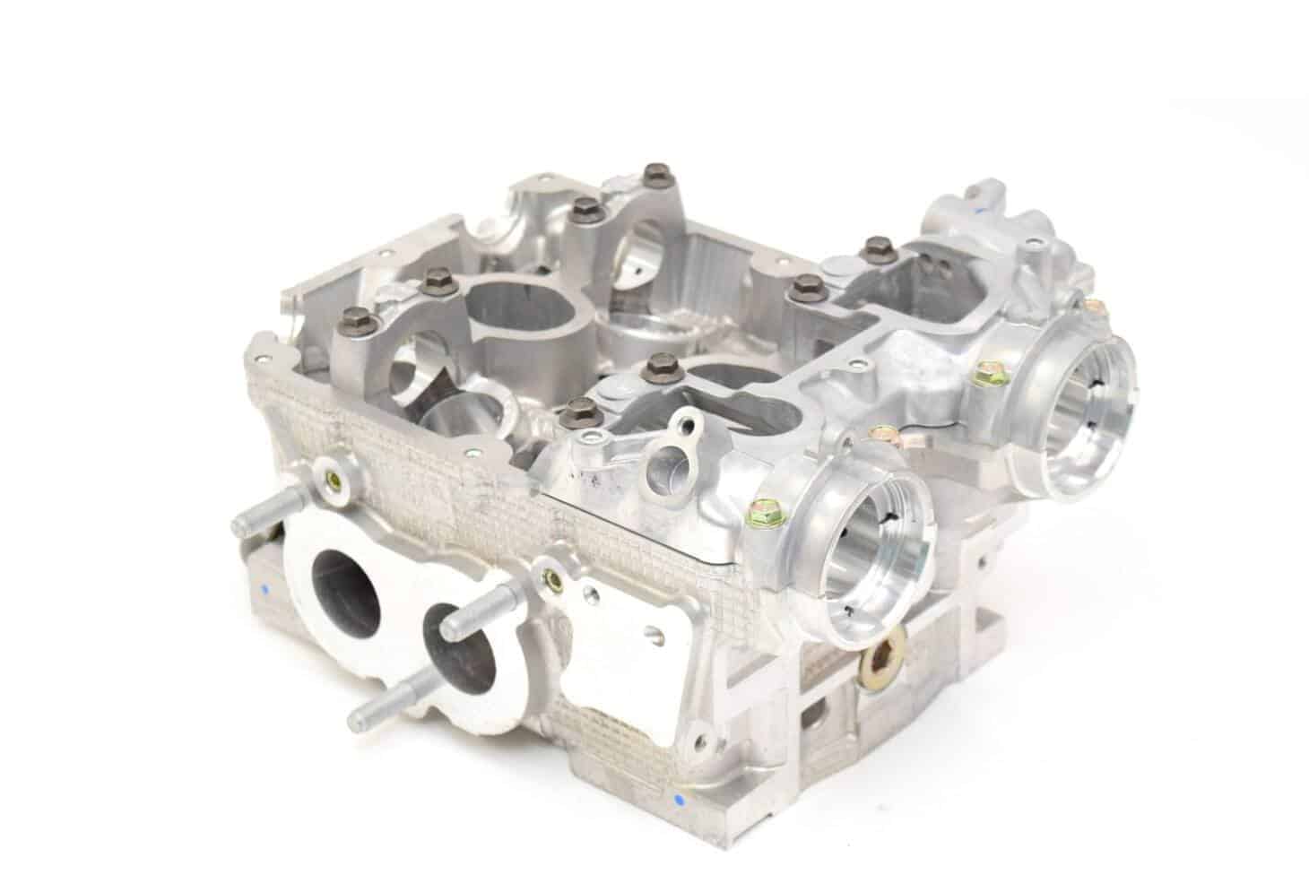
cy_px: 434
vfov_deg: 16.2
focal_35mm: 85
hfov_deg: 24.0
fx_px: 3075
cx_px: 649
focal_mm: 55
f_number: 5.6
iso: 400
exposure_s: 1/100
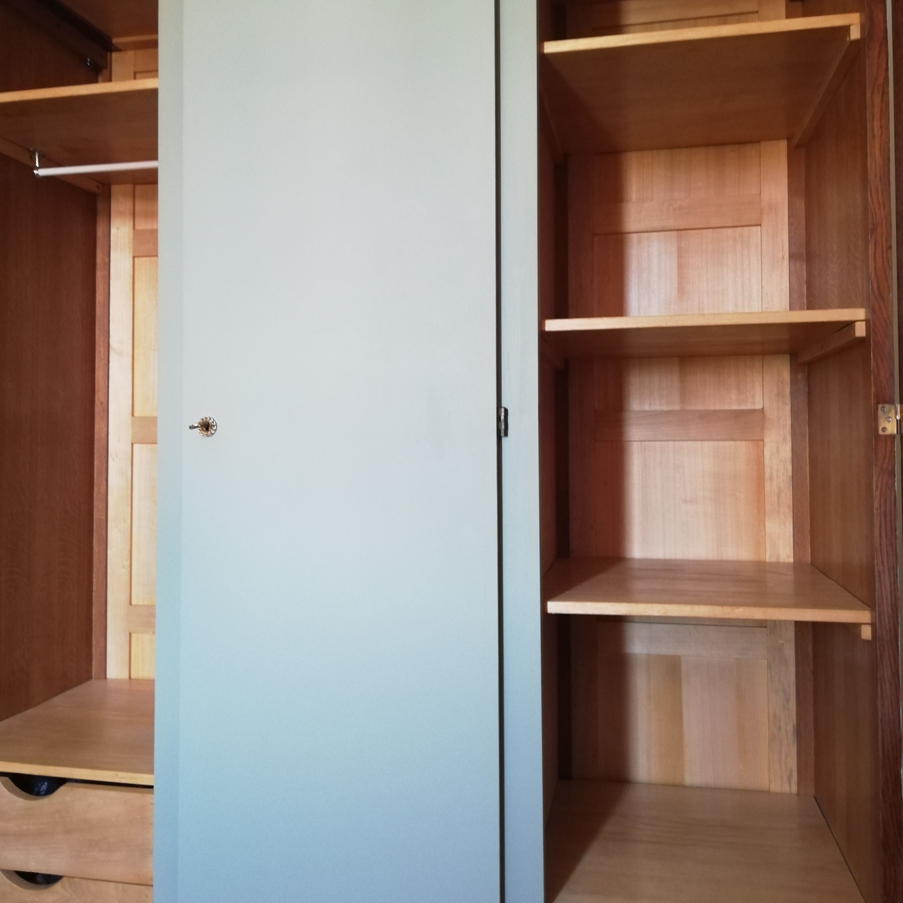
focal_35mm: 31
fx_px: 915
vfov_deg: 52.4
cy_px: 406
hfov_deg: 52.5
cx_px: 448
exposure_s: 1/25
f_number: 2.2
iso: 400
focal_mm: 3.81
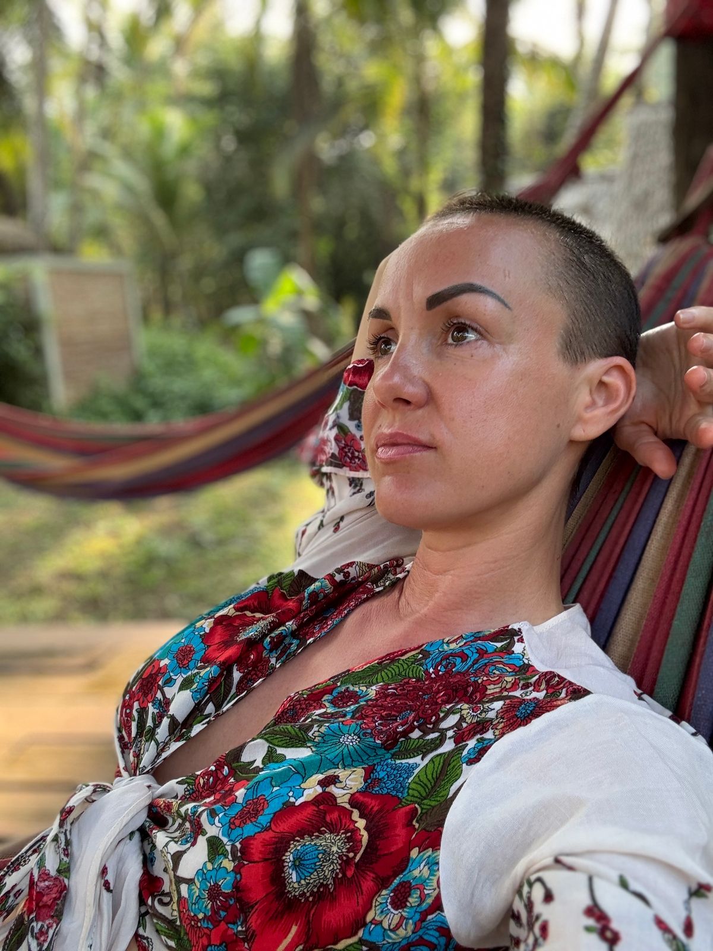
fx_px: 824
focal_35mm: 30
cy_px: 476
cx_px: 356
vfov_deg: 60.0
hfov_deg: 46.8
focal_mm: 2.69
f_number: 1.9
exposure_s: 1/121
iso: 64
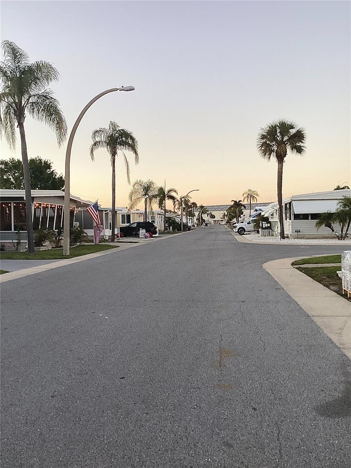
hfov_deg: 45.4
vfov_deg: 58.4
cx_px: 176
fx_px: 419
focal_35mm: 31
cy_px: 234
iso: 80
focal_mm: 3.3
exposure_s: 1/120
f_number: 2.4
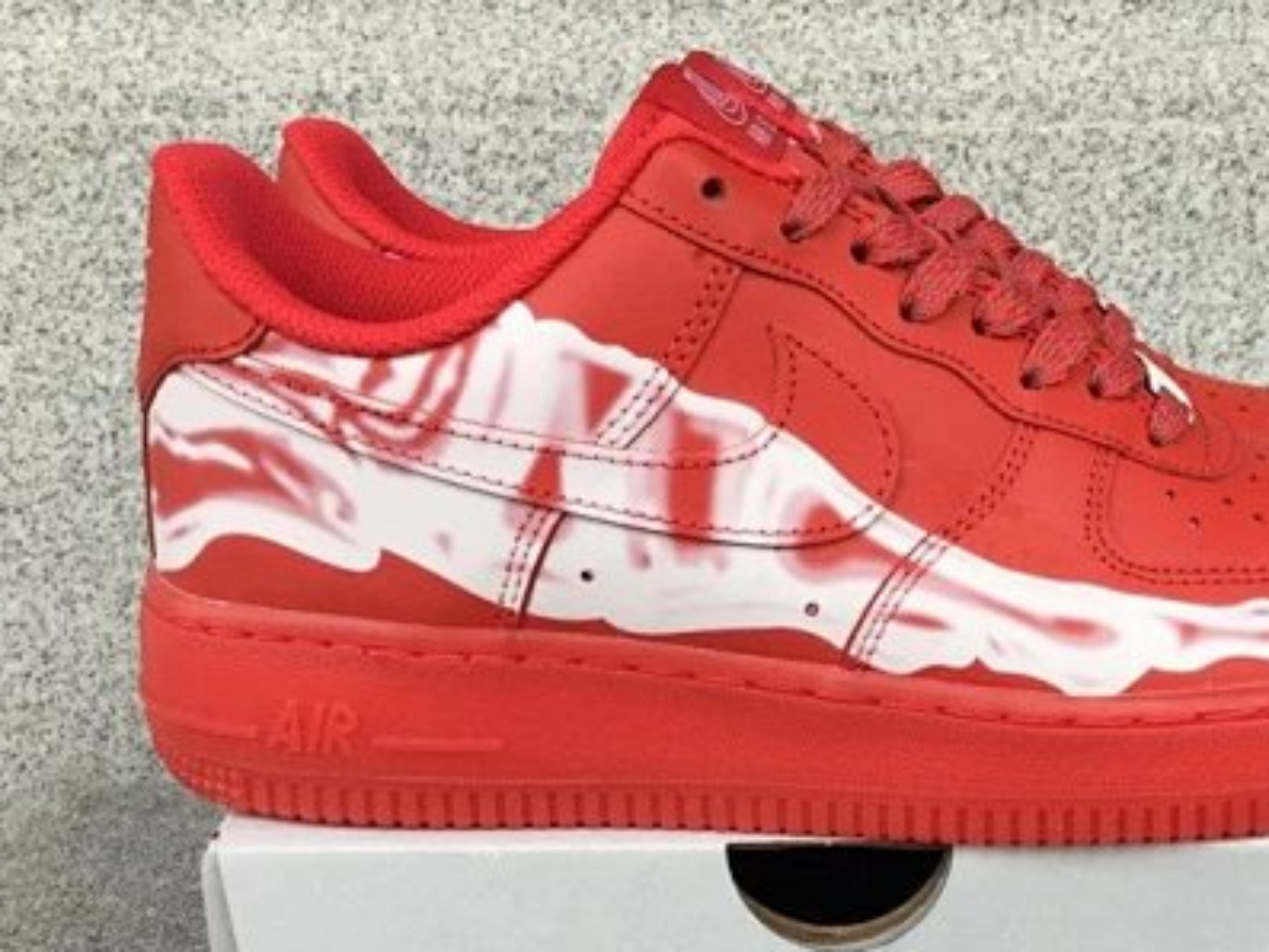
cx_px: 873
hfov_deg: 37.6
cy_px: 700
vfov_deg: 28.7
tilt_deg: -19.2
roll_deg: +0.5
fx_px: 1834
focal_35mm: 50
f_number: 2.4
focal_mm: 3.3
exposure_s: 1/100
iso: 40
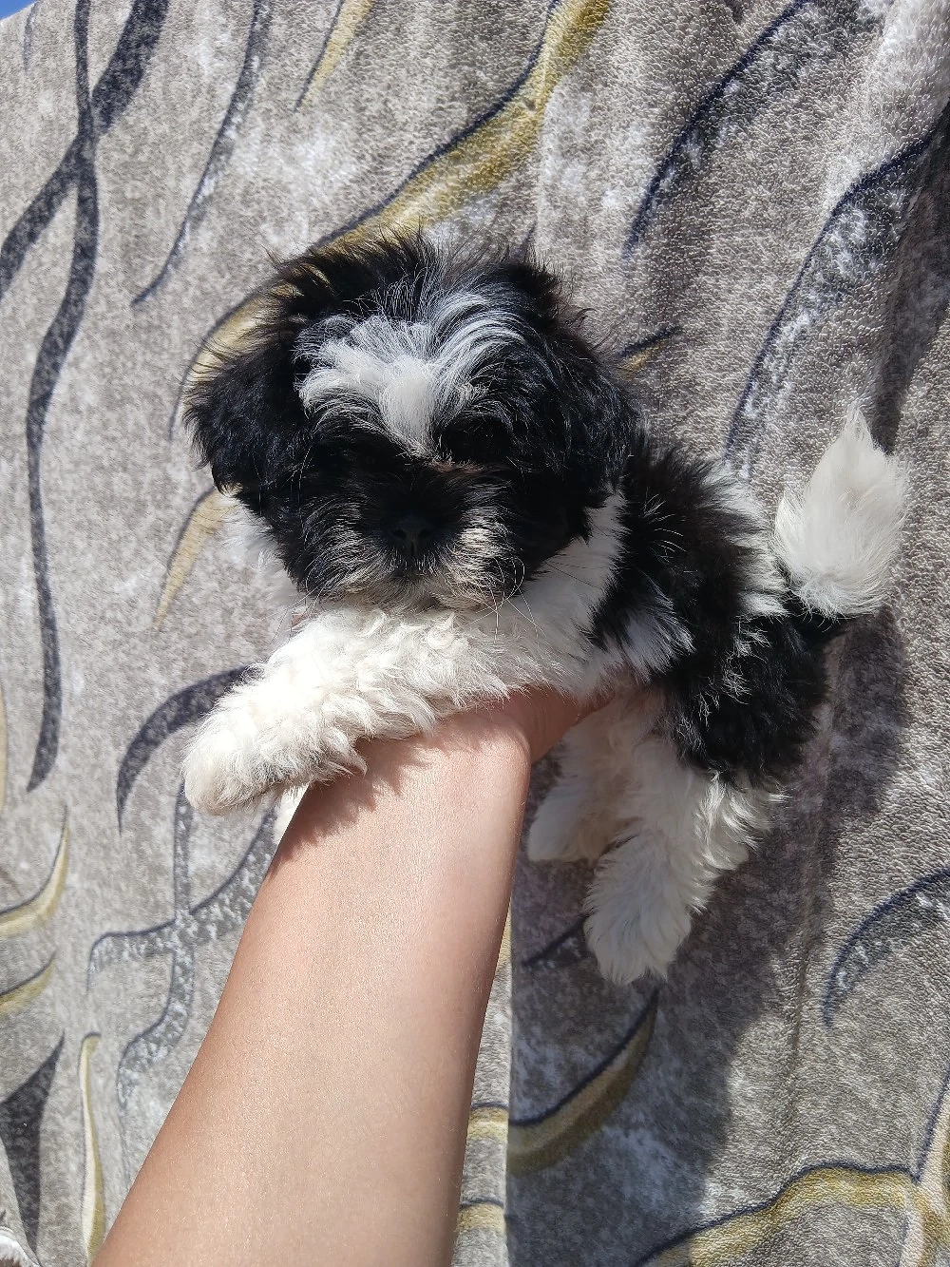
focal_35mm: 26
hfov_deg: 53.1
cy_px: 634
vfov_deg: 67.3
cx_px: 475
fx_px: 951
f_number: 1.8
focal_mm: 3.98
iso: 20
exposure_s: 1/625
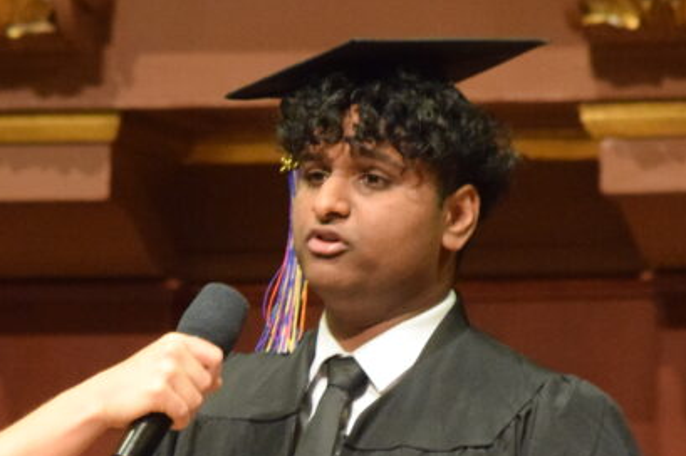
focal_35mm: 698
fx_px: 13290
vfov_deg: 2.0
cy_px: 381
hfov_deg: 3.0
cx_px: 261
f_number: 5.6
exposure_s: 1/125
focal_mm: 200
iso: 6400
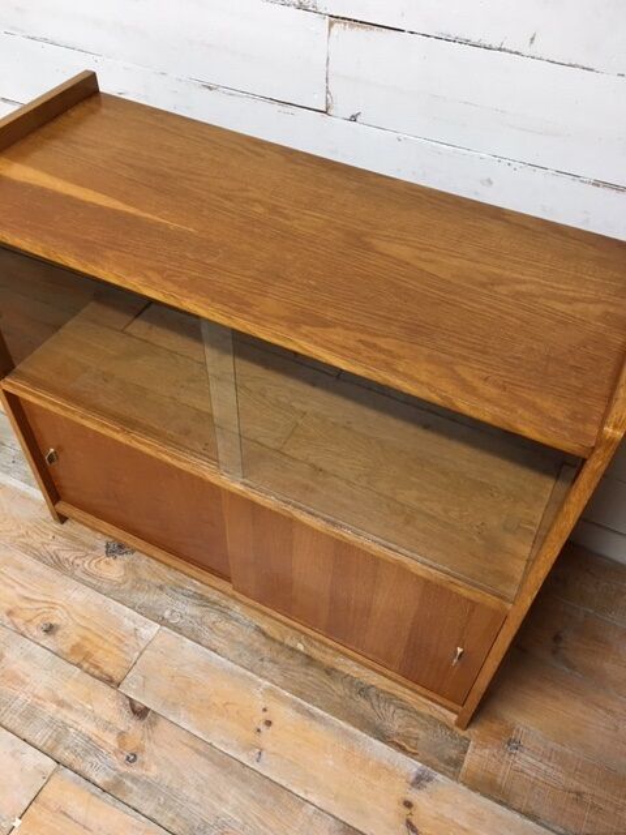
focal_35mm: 29
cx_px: 313
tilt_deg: -46.9
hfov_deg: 48.2
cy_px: 418
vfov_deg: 61.7
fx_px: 699
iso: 50
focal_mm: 4.15
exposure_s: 1/17
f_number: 2.2
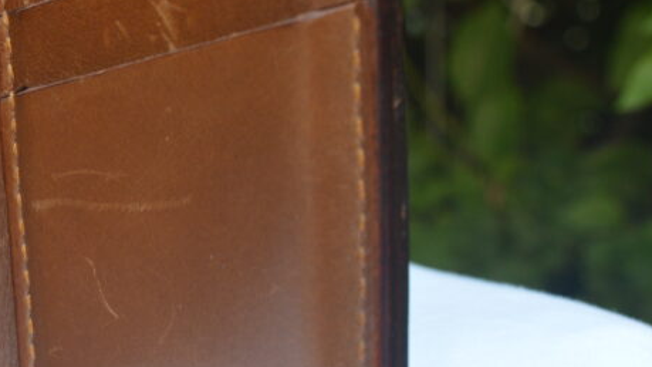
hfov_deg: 17.5
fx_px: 2057
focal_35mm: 119
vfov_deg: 10.2
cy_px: 161
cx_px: -17
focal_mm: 34
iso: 320
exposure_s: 1/50
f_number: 7.1
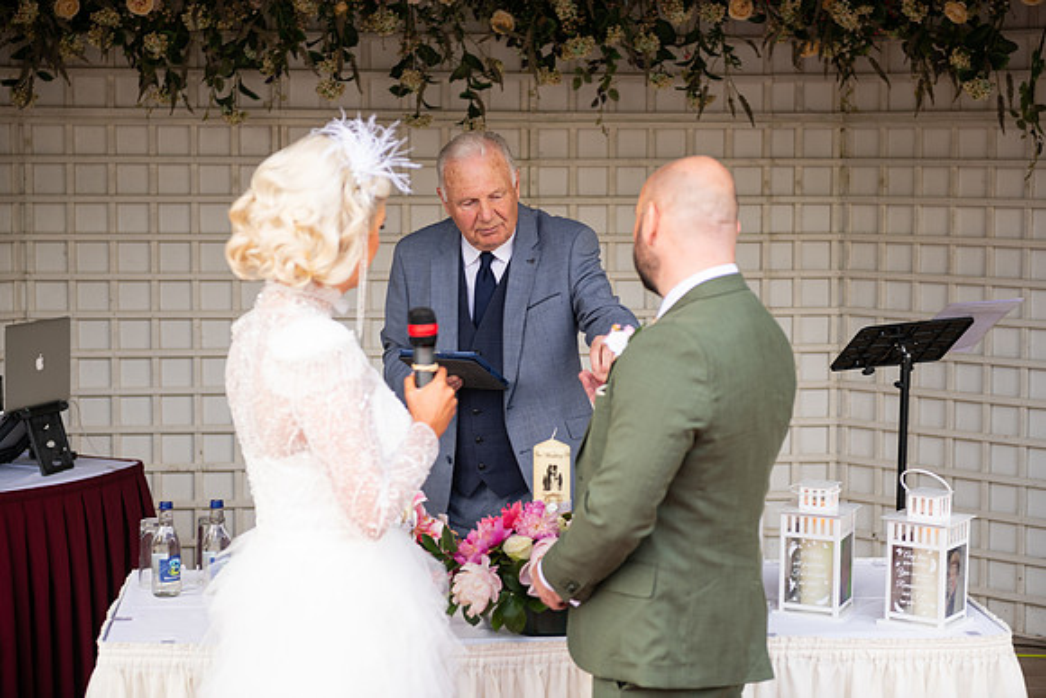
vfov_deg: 19.5
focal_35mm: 70
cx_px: 523
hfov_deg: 28.8
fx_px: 2034
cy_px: 349
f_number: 3.5
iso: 100
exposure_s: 1/160
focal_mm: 70
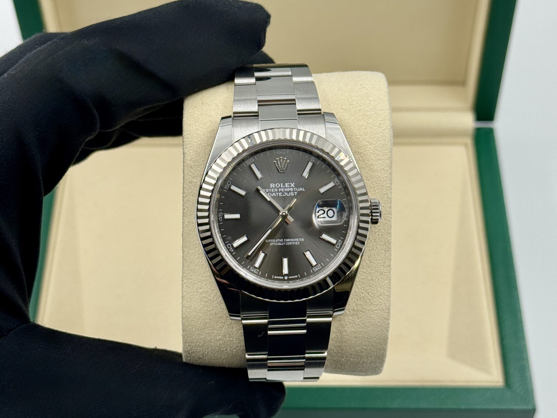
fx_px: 772
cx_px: 278
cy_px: 209
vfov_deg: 30.3
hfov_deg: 39.7
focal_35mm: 48
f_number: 1.78
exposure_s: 1/345
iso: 64
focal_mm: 6.76
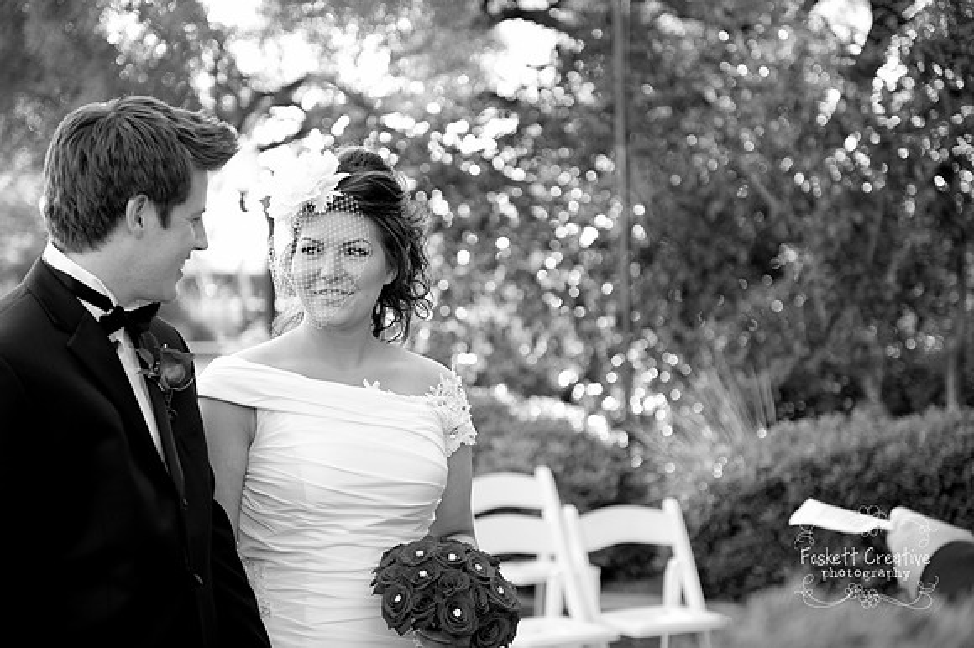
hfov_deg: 28.9
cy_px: 324
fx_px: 1893
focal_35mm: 70
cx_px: 487
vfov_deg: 19.4
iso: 200
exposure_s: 1/200
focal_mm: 70
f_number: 2.8
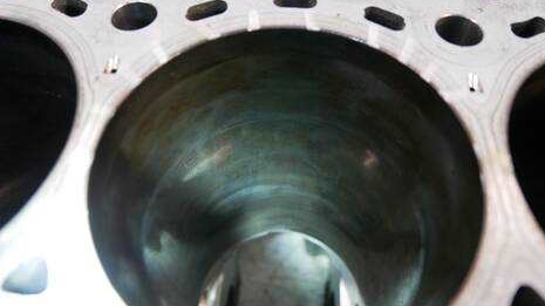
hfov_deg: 69.9
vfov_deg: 42.8
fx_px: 390
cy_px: 143
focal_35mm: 27
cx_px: 272
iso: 1000
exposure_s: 1/60
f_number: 3.5
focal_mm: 12
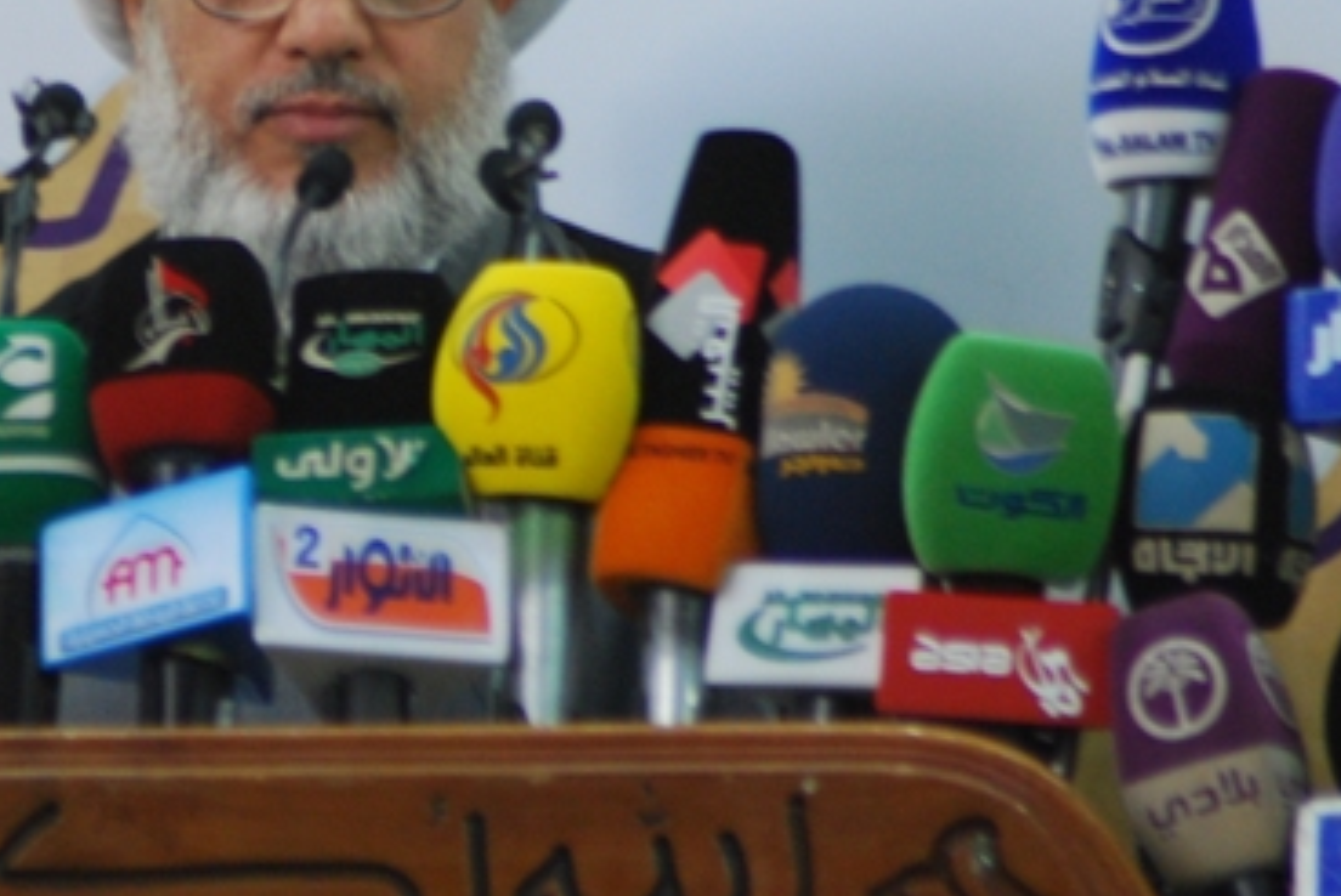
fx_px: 36495
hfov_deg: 2.1
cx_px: 259
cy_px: 98
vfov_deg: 1.4
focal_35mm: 979
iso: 800
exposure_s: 1/50
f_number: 5.6
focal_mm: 300
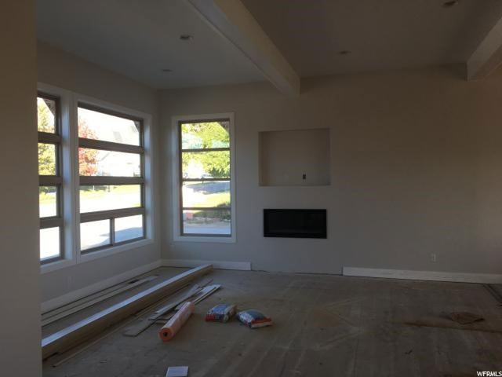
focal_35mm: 29
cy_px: 188
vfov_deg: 48.2
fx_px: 421
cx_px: 251
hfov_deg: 61.7
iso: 32
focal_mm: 4.15
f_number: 2.2
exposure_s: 1/120
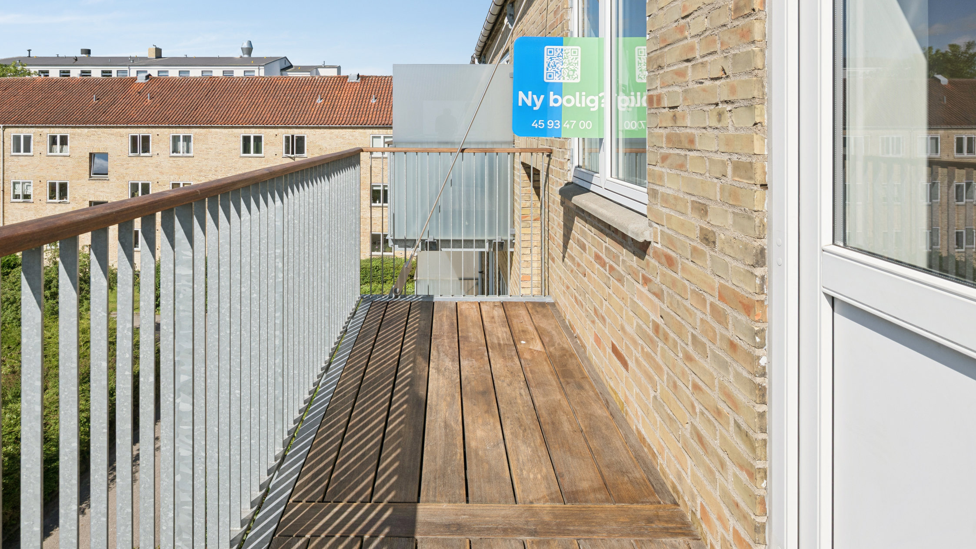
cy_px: 126
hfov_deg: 83.6
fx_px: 543
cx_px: 440
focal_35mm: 21
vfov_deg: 50.9
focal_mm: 15
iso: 160
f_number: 9
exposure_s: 1/500
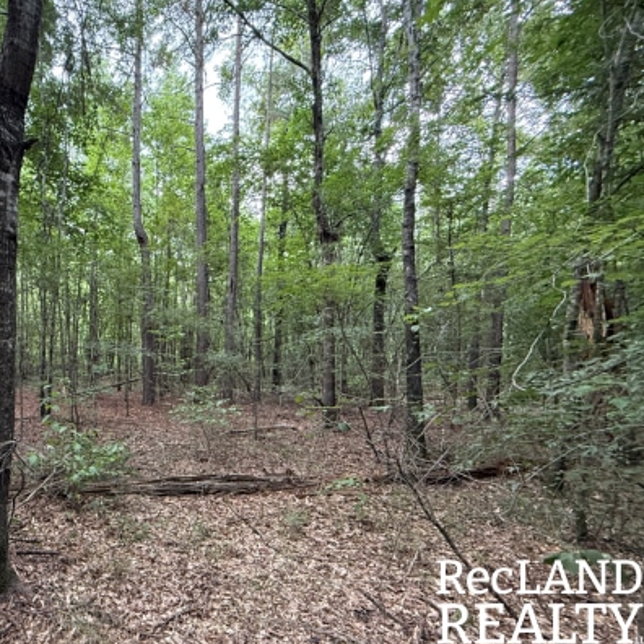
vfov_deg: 74.6
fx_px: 421
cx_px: 145
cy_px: 356
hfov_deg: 68.8
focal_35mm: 20
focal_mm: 2.22
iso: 320
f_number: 2.2
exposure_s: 1/70
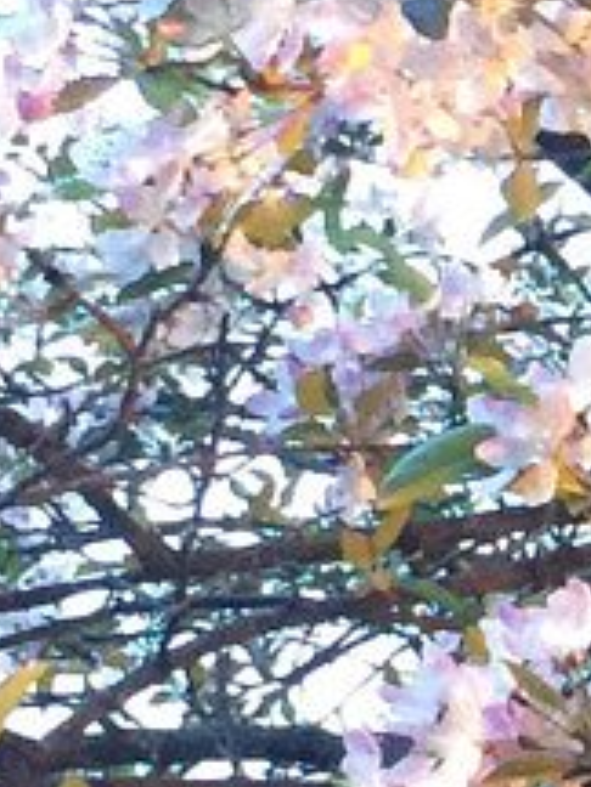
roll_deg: +0.3
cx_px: 1390
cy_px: 583
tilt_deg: +17.4
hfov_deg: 6.6
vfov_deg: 9.2
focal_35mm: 215
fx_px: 4894
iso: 80
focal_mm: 4.15
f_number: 2.2
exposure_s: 1/4
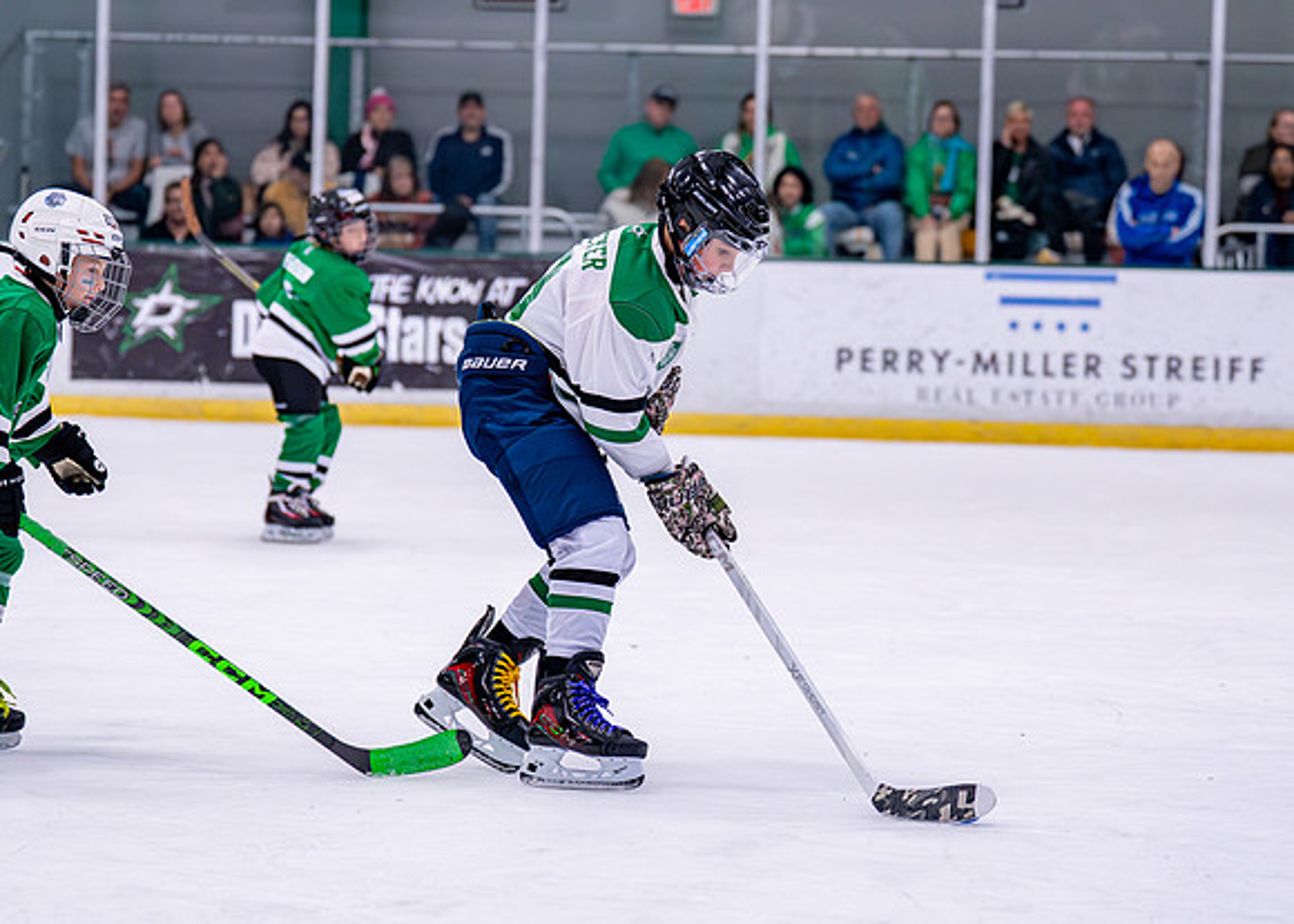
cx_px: 613
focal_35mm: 126
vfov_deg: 11.4
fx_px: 4627
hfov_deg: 15.9
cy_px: 427
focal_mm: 84
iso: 2500
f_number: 2.8
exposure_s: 1/1250
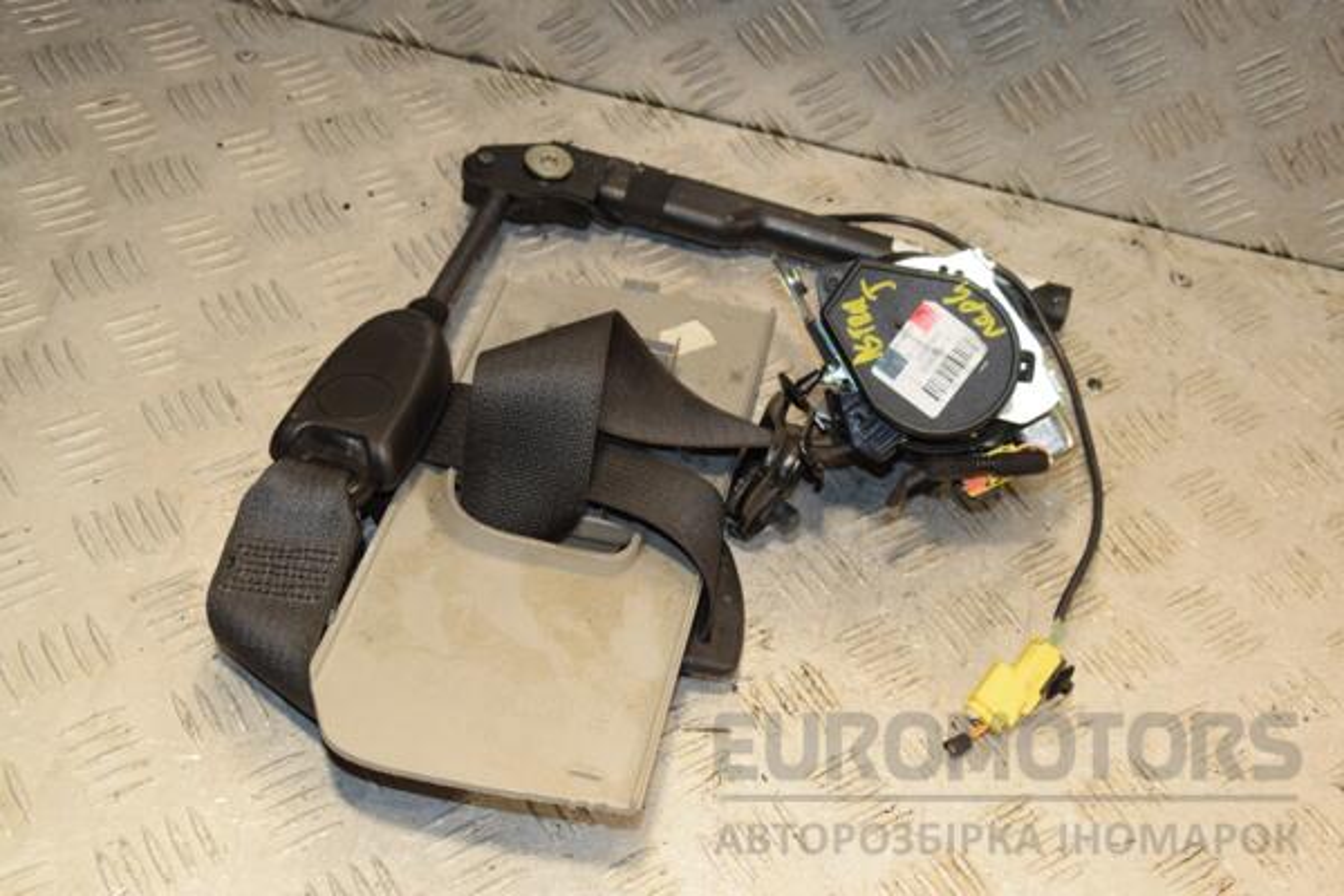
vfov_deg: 26.5
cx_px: 672
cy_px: 448
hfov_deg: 38.9
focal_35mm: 51
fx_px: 1904
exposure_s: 1/200
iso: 800
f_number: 7.1
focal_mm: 34
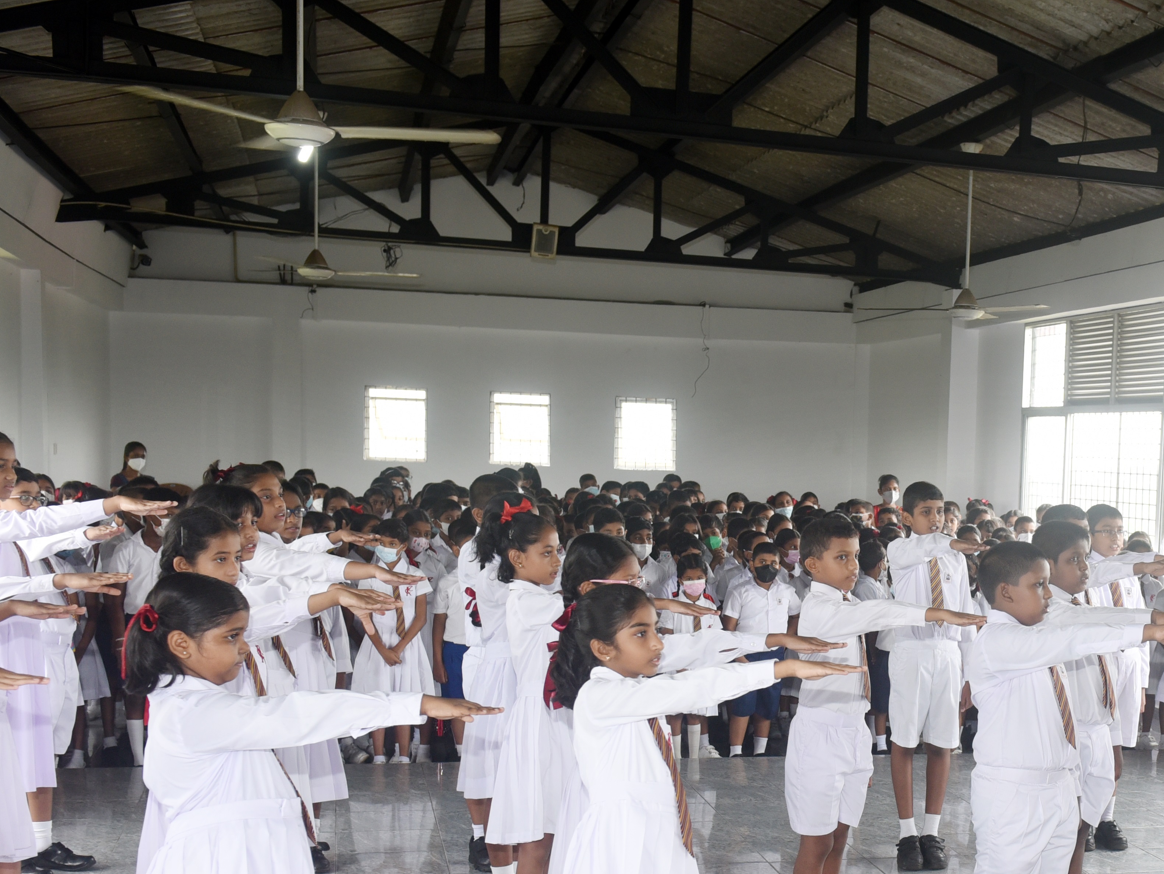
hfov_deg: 34.7
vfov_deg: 27.1
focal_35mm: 53
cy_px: 673
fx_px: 1782
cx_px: 977
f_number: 5
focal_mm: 29
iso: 800
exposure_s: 1/125
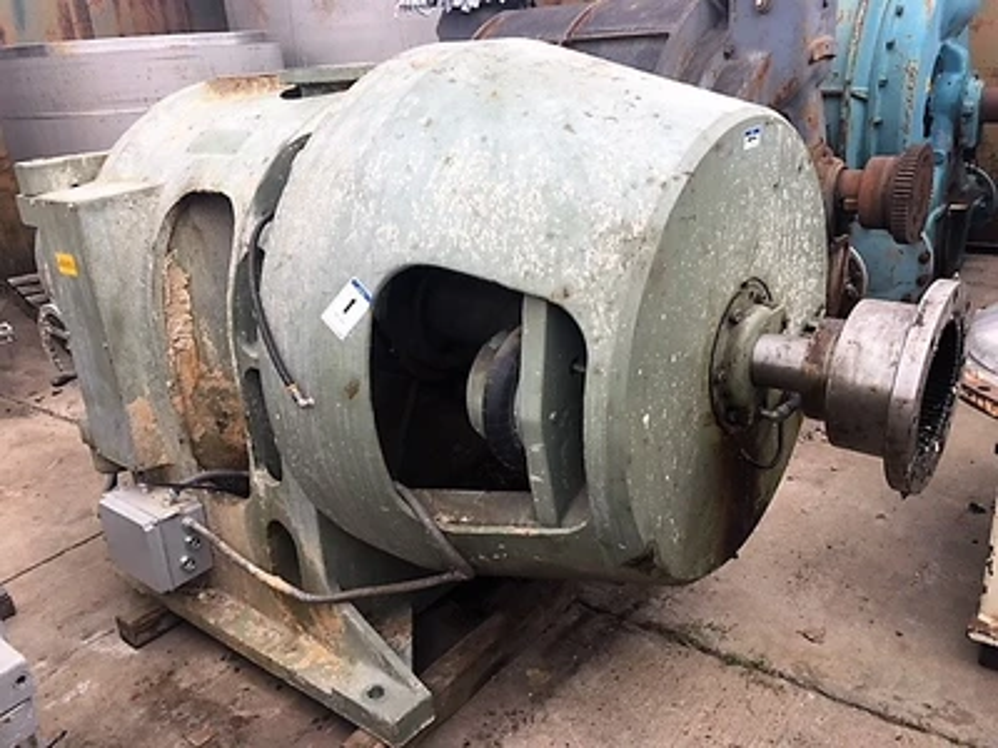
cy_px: 374
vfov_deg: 48.2
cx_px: 499
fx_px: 836
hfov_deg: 61.7
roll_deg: +2.7
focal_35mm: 29
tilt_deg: -21.1
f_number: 2.2
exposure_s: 1/120
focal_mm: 4.15
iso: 40
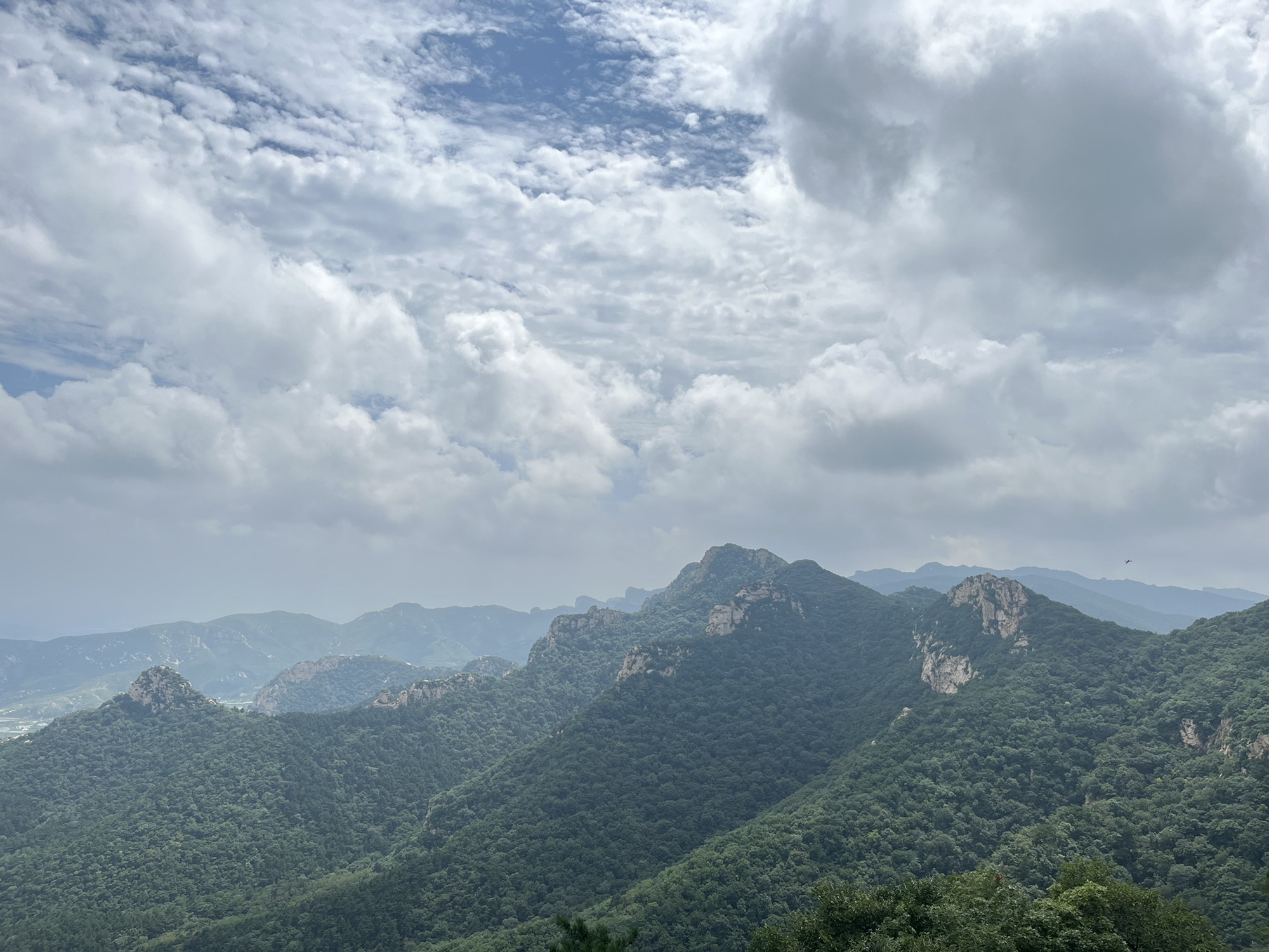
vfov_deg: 53.1
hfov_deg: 67.3
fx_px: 953
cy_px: 476
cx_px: 634
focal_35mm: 26
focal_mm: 5.1
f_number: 1.6
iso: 50
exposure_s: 1/5848
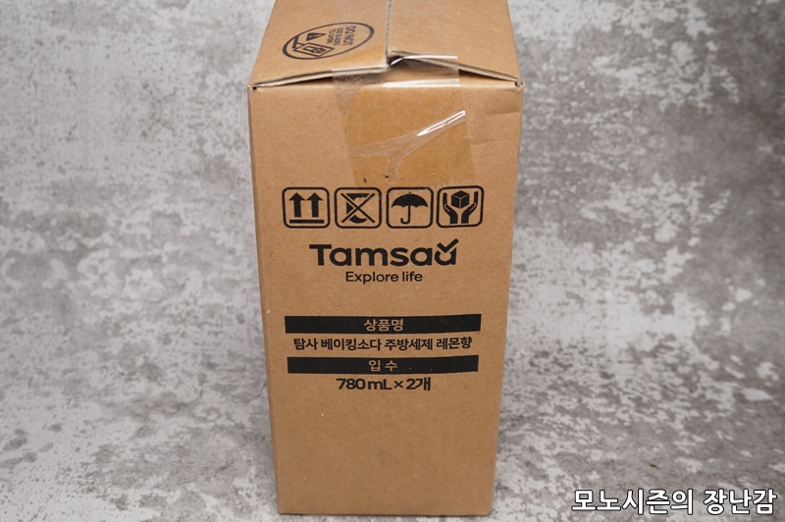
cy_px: 261
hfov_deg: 43.6
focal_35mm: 45
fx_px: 980
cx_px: 392
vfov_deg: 29.8
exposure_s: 1/160
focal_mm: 30
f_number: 6.3
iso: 400
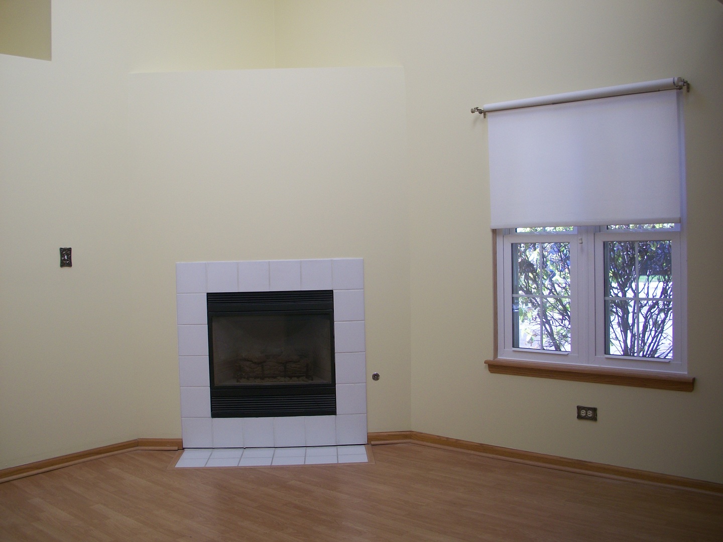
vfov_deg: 40.7
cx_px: 362
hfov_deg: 52.6
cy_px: 271
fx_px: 731
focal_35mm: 35
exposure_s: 1/60
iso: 80
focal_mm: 6.3
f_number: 3.1
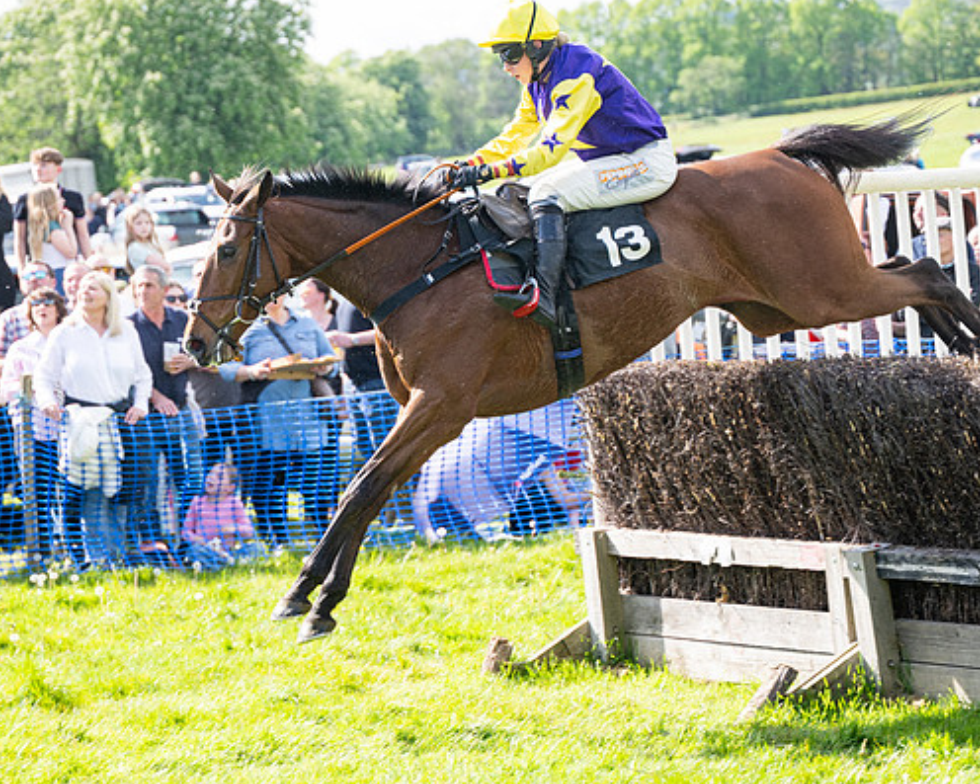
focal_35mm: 143
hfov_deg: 13.5
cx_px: 576
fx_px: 4148
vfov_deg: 10.8
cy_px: 373
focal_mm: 98
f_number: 4
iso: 200
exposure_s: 1/800
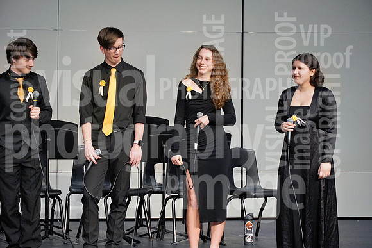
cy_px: 124
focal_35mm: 202
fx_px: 2093
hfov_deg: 10.2
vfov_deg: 6.8
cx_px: 186
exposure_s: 1/250
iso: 3200
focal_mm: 135
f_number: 5.6
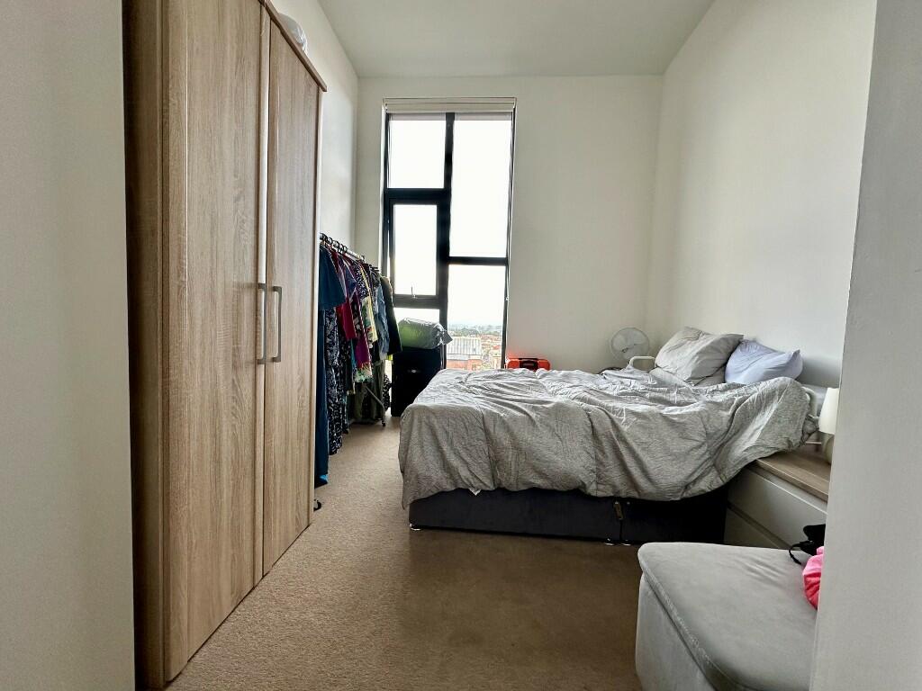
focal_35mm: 14
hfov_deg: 102.1
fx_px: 373
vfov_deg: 85.7
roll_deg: -1.8
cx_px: 461
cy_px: 346
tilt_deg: -2.2
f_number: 2.2
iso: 100
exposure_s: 1/99
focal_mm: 2.22
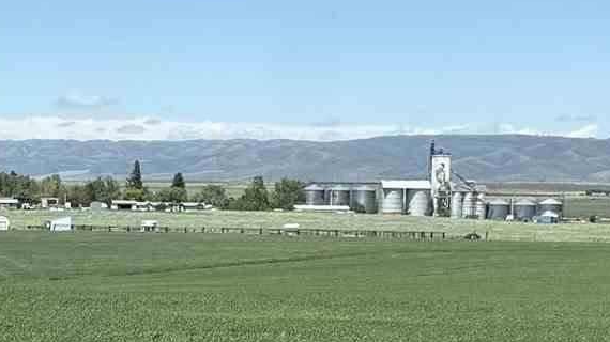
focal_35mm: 141
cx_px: -250
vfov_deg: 8.5
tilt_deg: -3.6
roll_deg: -0.6
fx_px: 2280
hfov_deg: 14.4
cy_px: 361
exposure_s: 1/3953
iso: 80
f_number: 1.78
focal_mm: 6.76
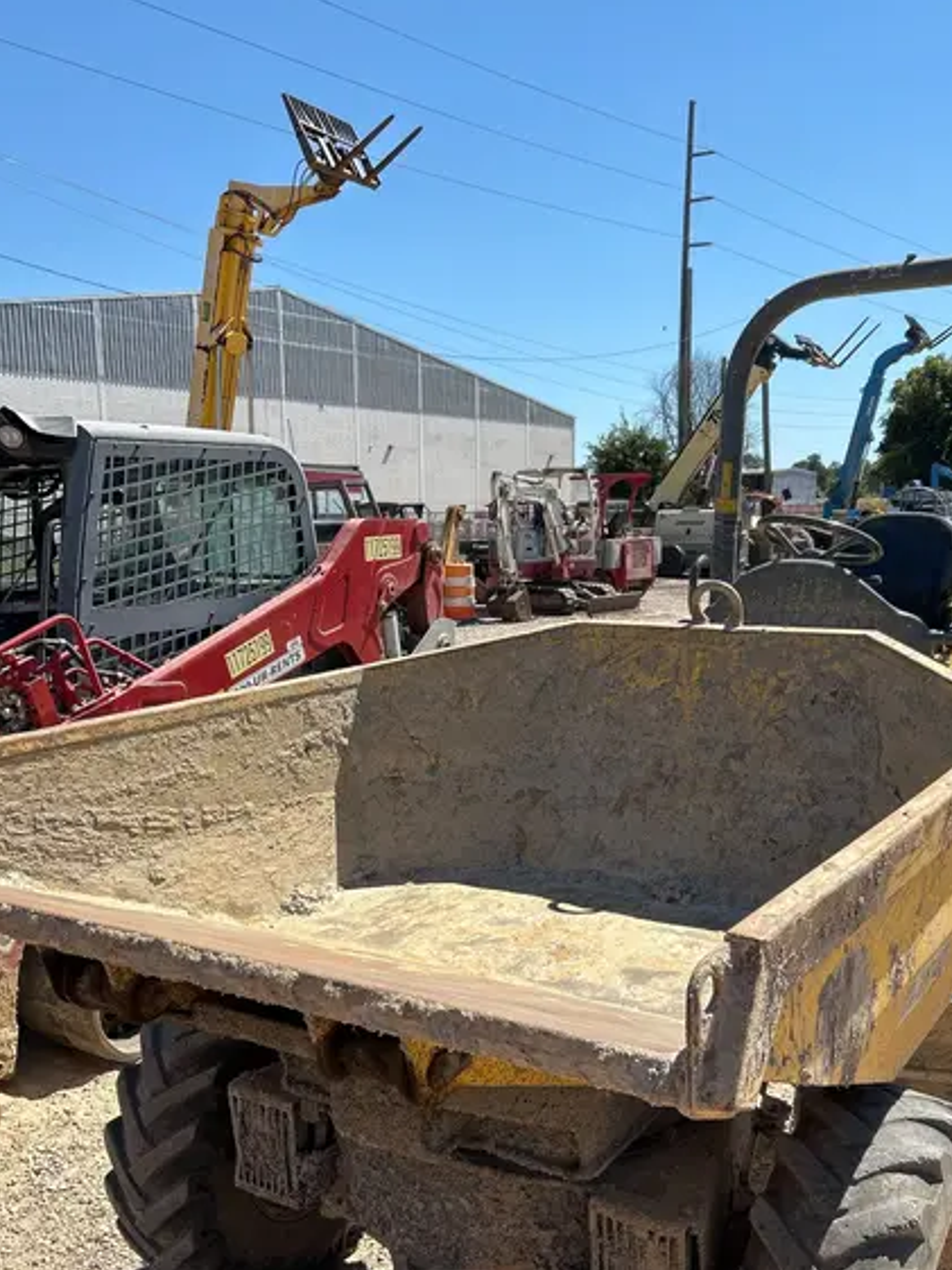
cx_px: 486
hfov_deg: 41.8
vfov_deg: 53.7
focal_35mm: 34
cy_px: 737
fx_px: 1246
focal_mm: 5.7
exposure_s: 1/3571
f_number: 1.5
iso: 50
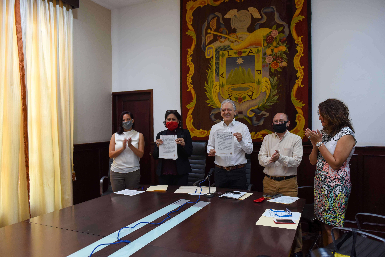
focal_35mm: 29
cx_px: 192
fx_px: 310
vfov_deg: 45.0
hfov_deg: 63.6
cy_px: 128
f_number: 4
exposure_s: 1/80
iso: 1600
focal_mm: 29
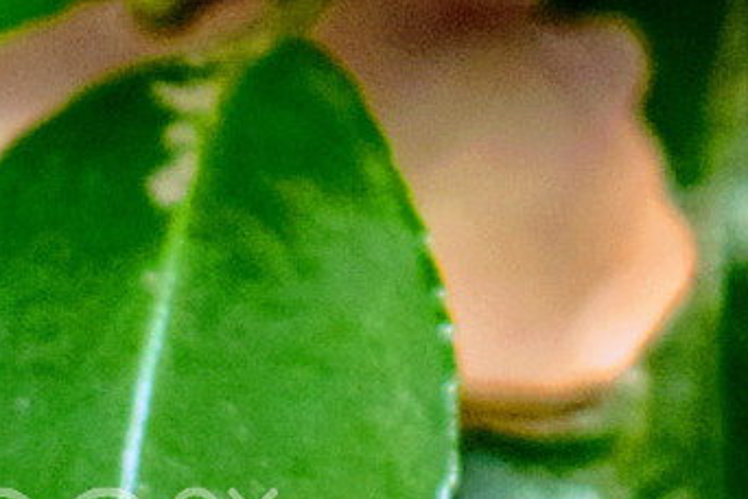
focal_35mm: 295
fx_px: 6129
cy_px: -341
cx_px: 1485
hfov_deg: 6.8
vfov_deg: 4.6
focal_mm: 42
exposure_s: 1/60
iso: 1800
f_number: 5
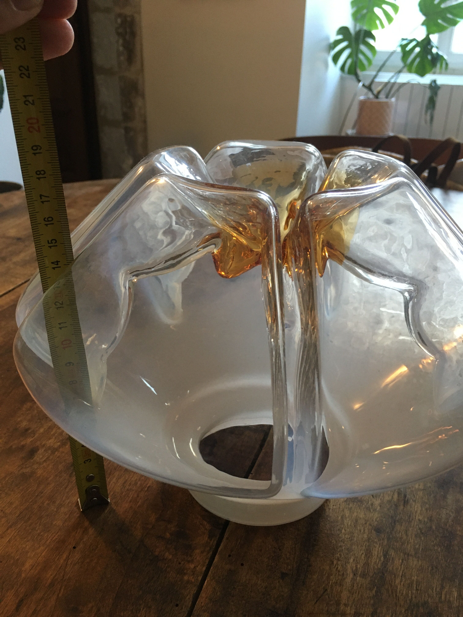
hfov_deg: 48.2
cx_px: 232
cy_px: 308
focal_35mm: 29
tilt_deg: -26.0
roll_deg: -1.6
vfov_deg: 61.7
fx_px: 517
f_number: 2.2
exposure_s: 1/33
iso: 200
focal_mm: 4.15
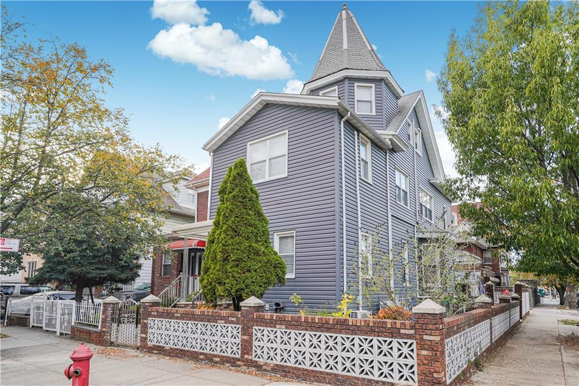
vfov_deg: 59.5
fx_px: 338
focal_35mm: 21
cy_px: 193
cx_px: 290
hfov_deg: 81.2
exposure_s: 1/100
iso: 100
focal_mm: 21
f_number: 4.5
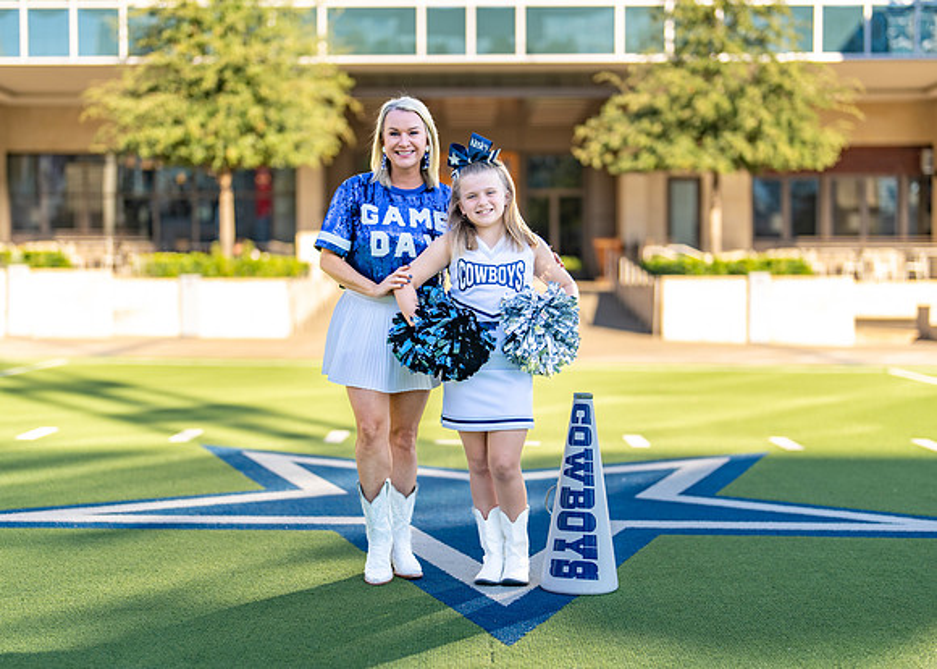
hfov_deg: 31.5
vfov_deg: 22.8
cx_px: 475
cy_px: 364
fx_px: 1660
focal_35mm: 62
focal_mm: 50
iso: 100
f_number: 1.2
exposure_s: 1/2500
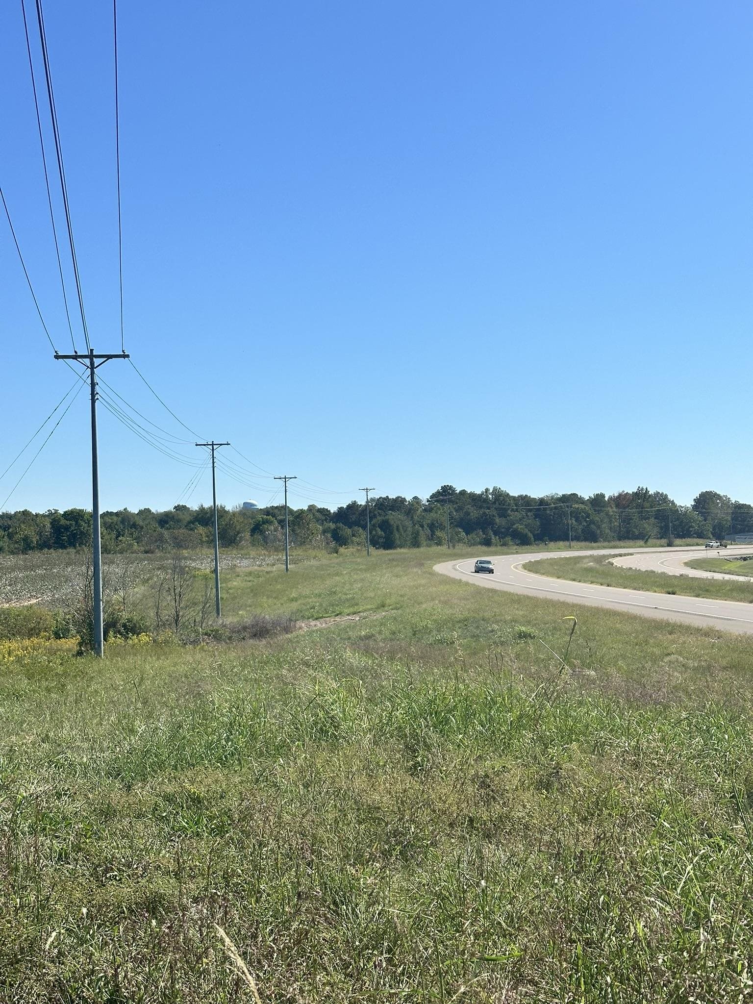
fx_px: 1392
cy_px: 502
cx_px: 376
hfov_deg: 30.3
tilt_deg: +2.1
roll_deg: -0.2
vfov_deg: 39.7
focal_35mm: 48
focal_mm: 6.86
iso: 64
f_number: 1.78
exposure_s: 1/6211
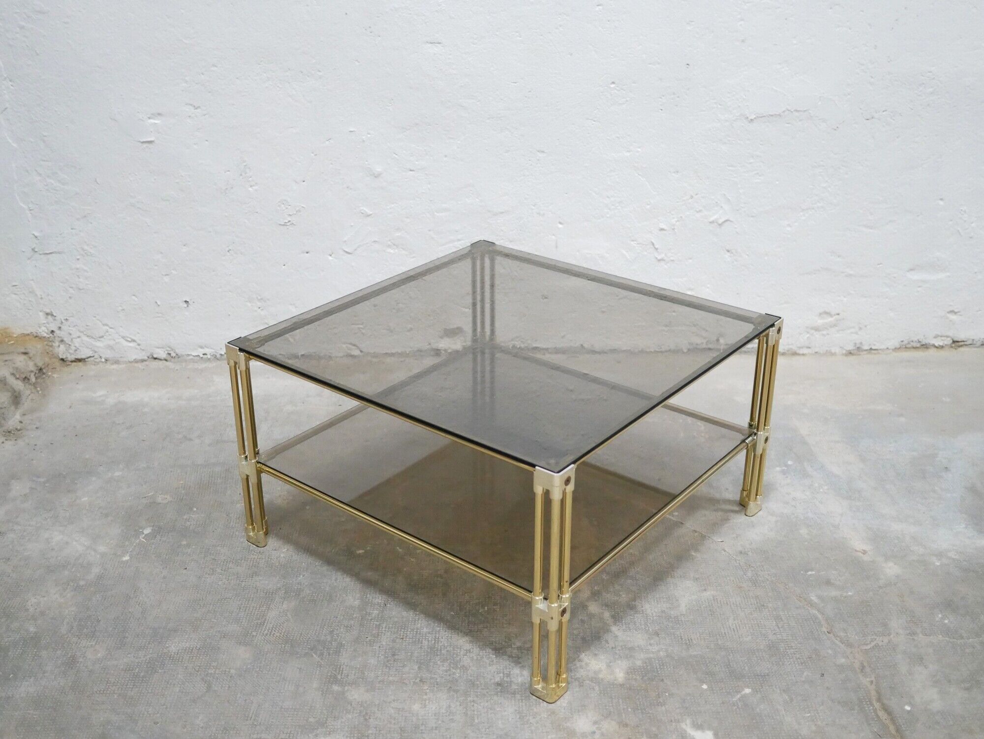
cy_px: 370
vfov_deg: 36.0
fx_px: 1137
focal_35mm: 40
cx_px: 492
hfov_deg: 46.8
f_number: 1.7
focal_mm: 20
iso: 2500
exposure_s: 1/60
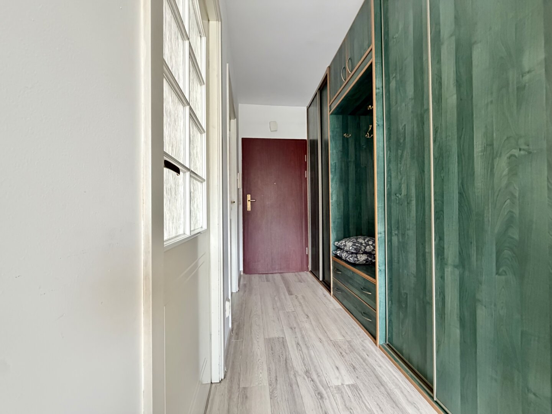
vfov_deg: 85.7
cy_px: 207
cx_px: 276
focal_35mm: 14
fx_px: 223
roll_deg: +0.5
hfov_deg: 102.1
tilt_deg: +0.6
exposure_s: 1/60
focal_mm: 2.22
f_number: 2.2
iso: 800
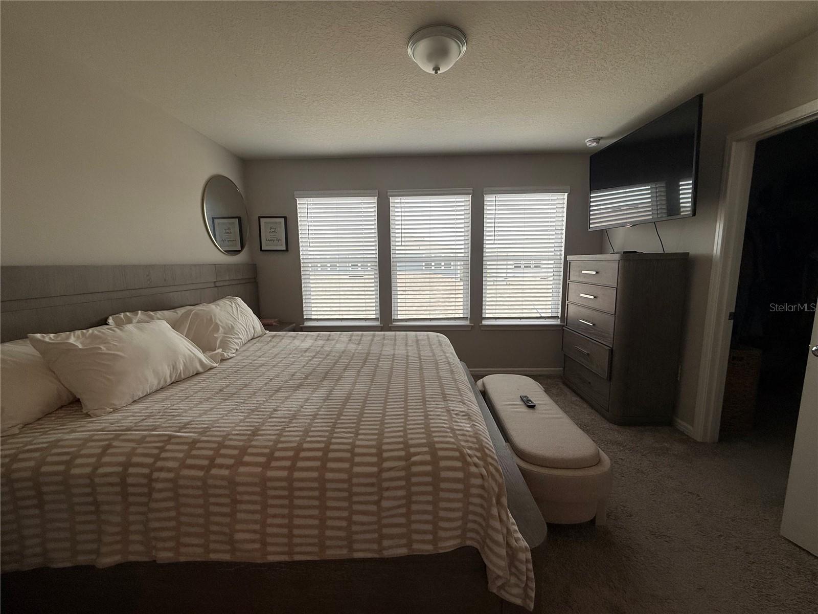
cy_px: 307
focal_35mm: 14
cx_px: 409
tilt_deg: -7.1
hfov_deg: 102.1
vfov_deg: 85.7
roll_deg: +0.7
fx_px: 331
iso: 50
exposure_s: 1/188
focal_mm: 2.22
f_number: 2.2
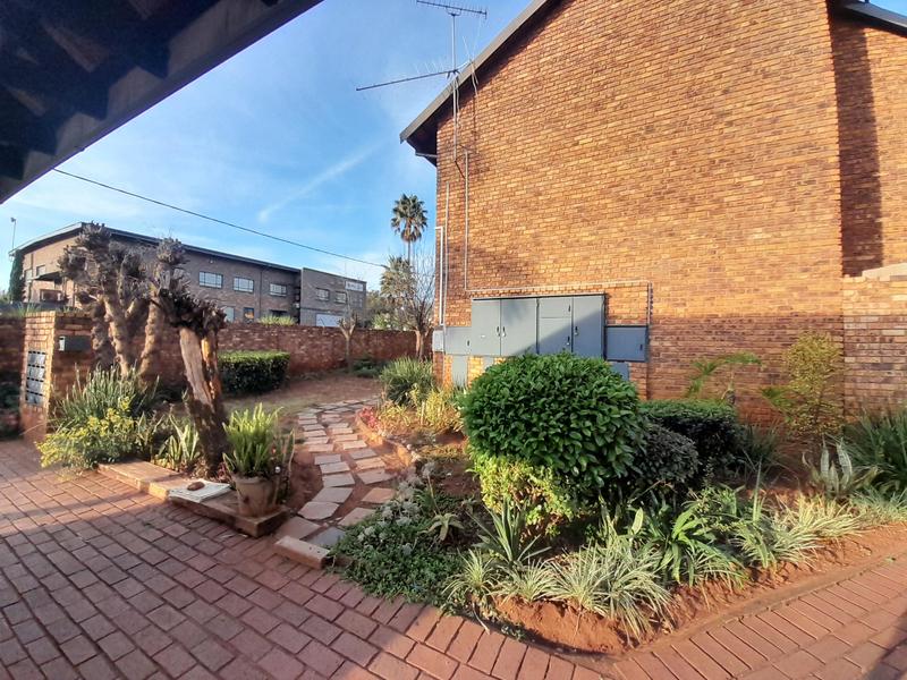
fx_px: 341
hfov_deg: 106.2
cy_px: 340
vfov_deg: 89.9
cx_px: 454
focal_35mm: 13
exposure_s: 1/405
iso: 40
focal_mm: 1.13
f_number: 2.2
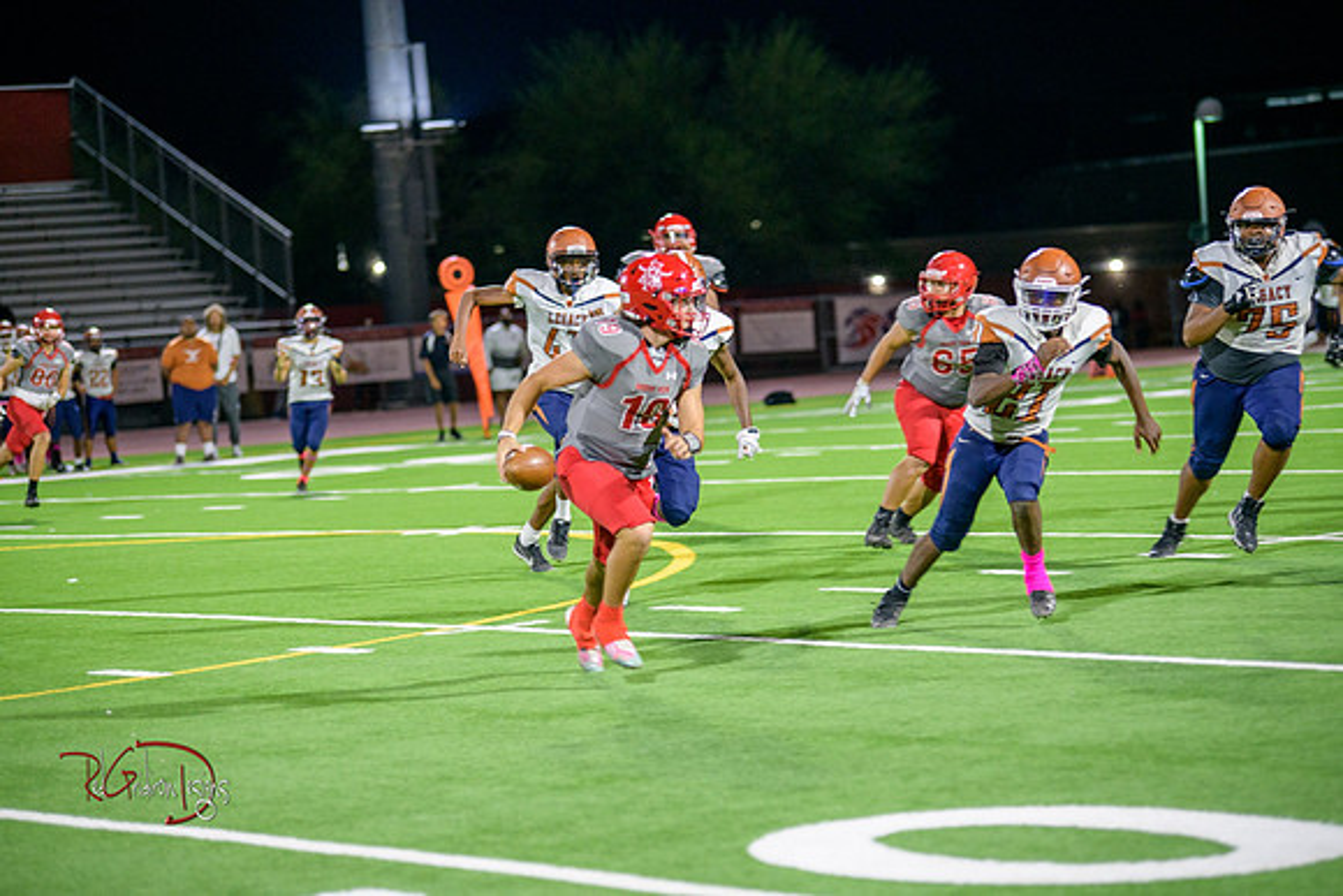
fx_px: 5037
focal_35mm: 135
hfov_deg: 15.2
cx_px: 672
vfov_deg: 10.2
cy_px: 448
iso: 1600
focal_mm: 135
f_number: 2.8
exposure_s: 1/250
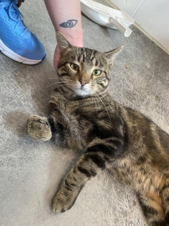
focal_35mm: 26
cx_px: 84
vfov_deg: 67.3
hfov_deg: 53.1
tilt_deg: -46.4
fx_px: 169
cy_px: 113
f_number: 1.8
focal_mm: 4.25
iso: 320
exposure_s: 1/60
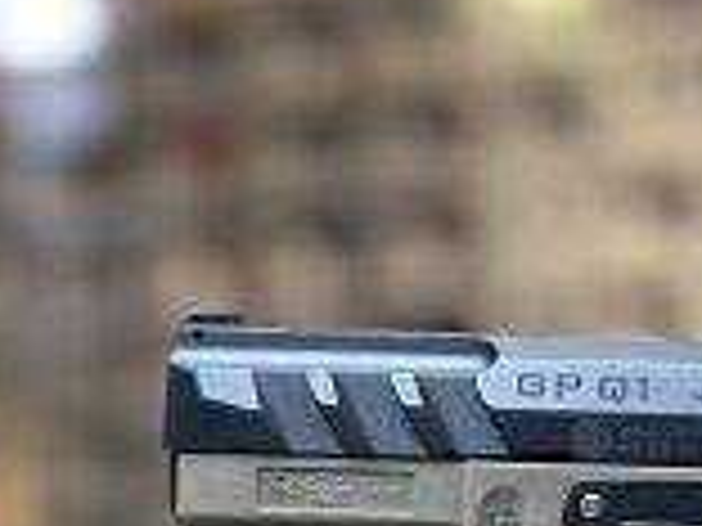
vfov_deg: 20.3
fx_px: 1379
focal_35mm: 68
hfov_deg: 27.1
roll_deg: +3.1
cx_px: 686
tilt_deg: -4.0
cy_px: 618
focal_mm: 5.7
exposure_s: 1/100
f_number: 1.5
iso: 125
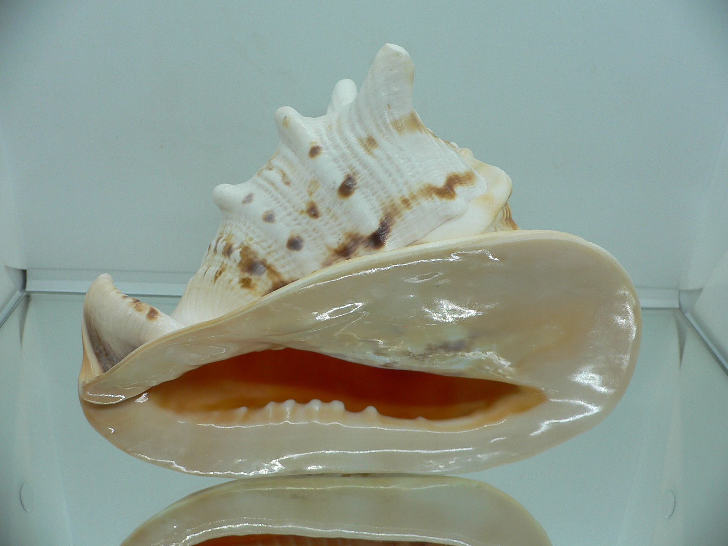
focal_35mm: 35
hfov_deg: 52.6
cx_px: 364
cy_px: 273
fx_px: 736
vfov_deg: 40.7
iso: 80
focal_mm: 4.6
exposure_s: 1/60
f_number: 2.8
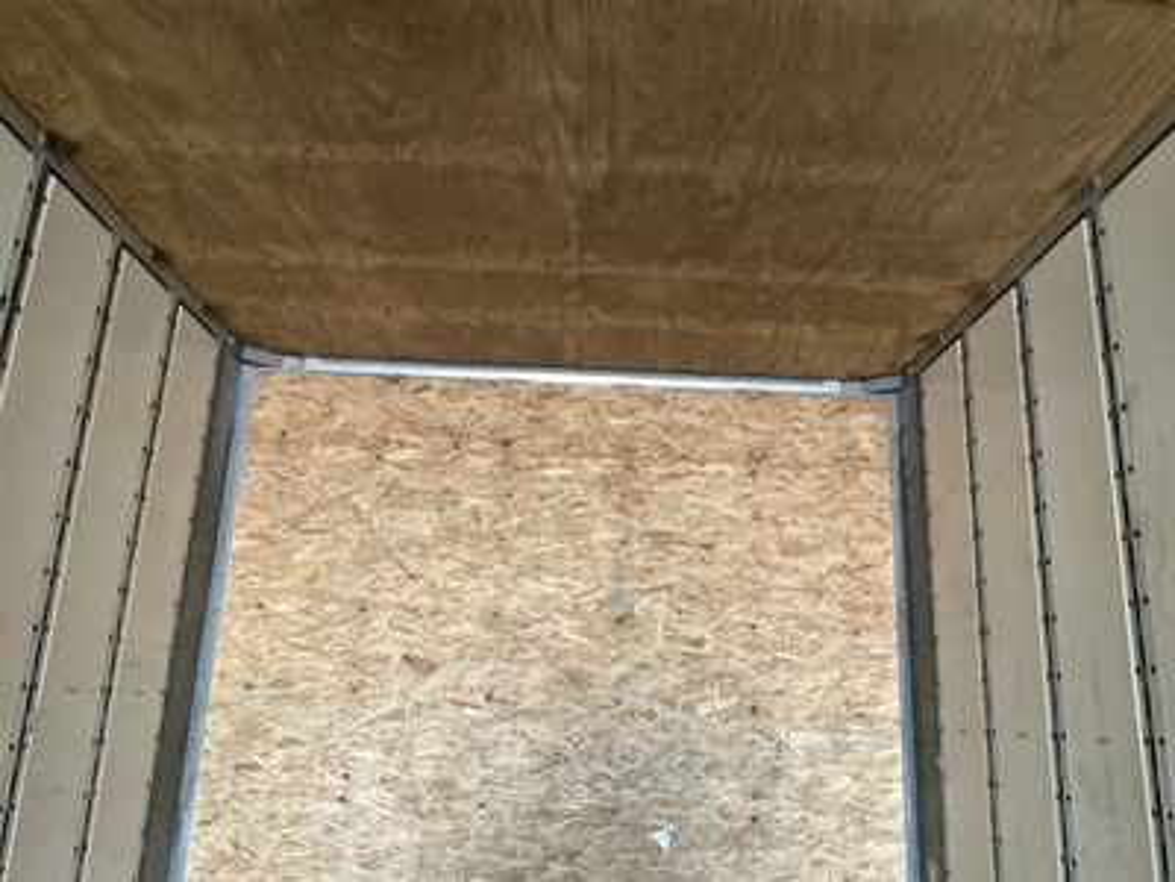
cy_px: 441
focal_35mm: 29
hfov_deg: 61.7
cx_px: 588
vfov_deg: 48.2
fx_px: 984
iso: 160
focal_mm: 3
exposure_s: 1/60
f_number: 1.8
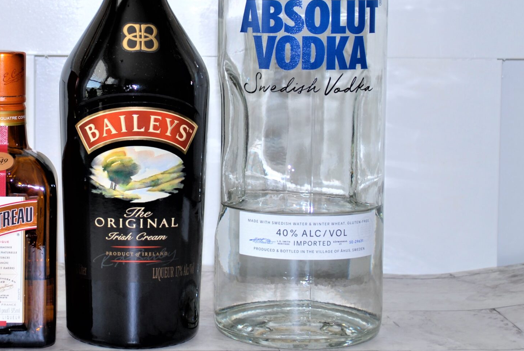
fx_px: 1354
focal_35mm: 93
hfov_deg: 21.7
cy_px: 92
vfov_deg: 14.7
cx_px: 126
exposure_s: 1/60
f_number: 6.3
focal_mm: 35
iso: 100
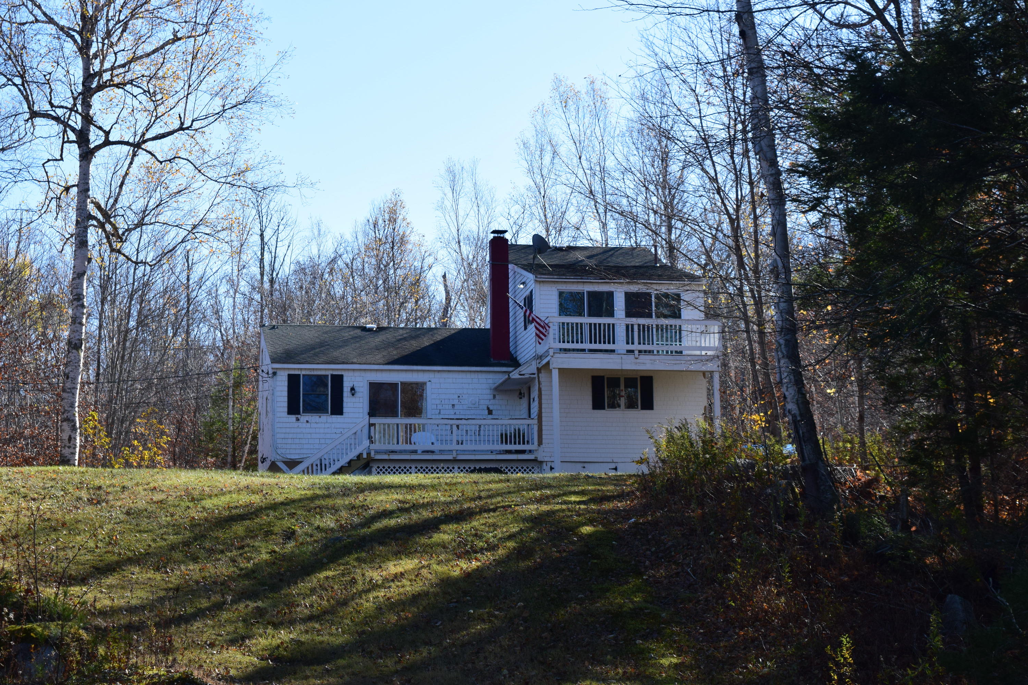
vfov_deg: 16.6
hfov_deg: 24.6
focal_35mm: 82
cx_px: 514
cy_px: 342
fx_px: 2356
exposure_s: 1/500
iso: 400
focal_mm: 55
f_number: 11
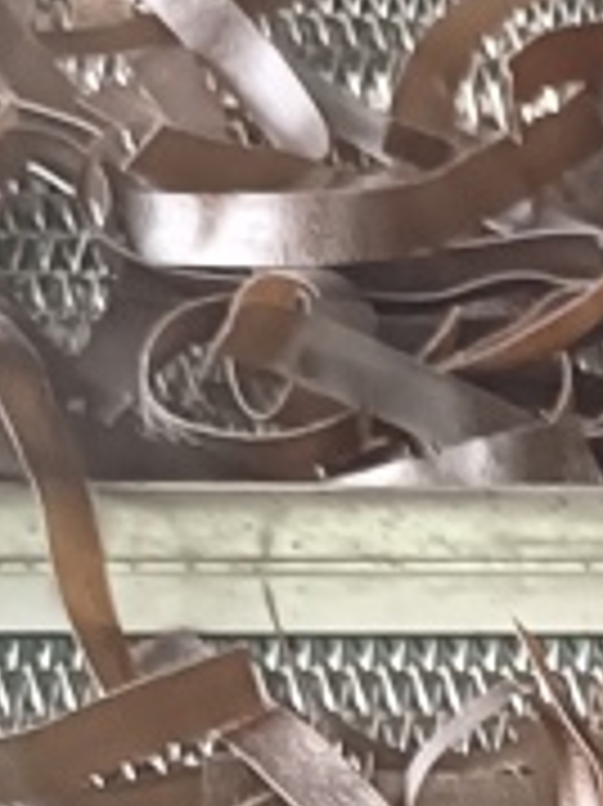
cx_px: 1606
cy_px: 1583
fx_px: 3744
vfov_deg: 11.2
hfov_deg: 8.2
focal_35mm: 161
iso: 1361
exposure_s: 1/33.3
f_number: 1.9
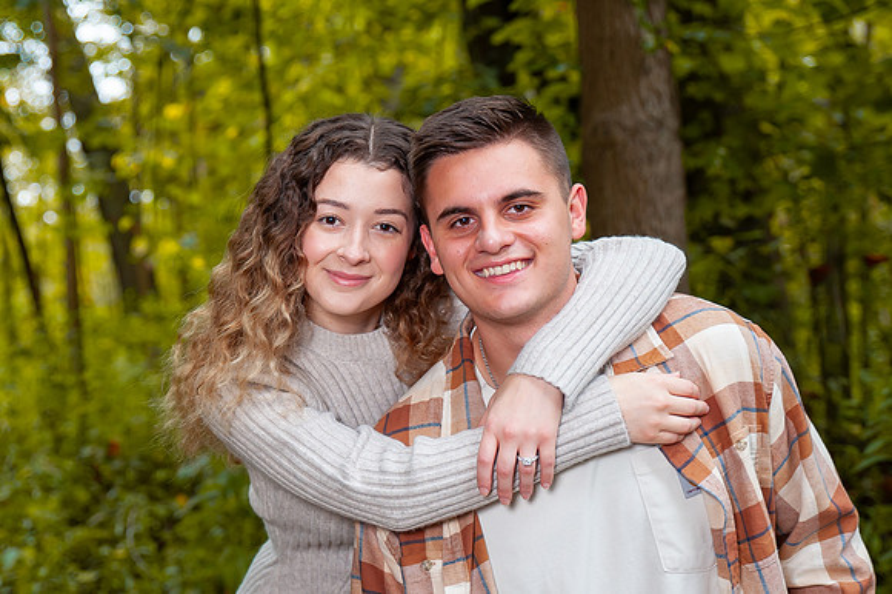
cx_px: 339
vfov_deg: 18.9
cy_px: 297
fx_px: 1787
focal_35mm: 72
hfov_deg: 27.9
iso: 400
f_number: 3.2
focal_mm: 48
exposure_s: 1/160
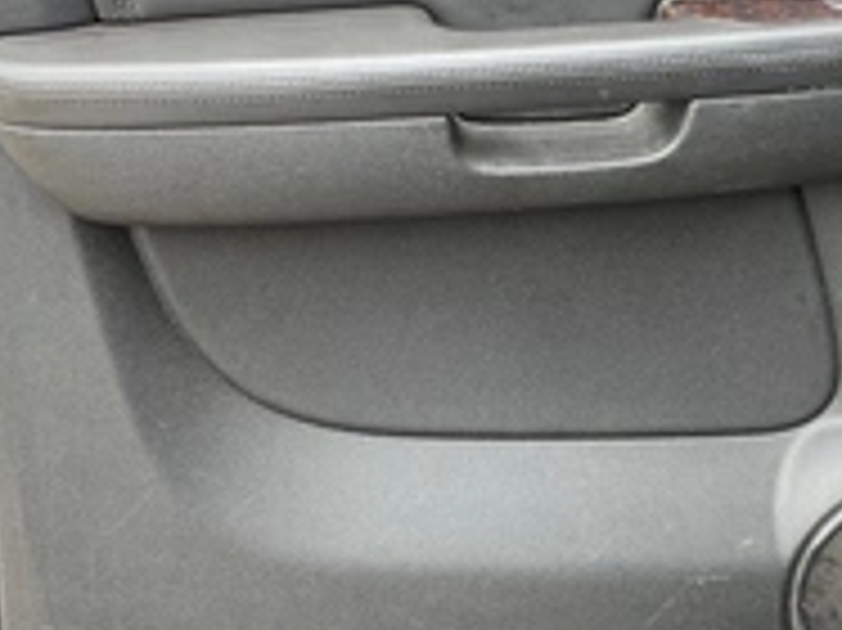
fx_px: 1507
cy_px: 297
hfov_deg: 31.0
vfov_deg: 23.6
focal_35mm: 62
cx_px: 554
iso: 32
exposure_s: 1/172
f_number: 1.8
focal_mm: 3
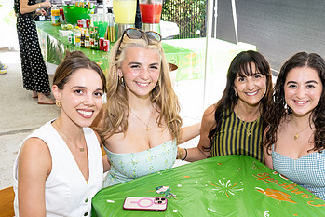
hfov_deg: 44.3
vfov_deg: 30.3
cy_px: 147
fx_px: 397
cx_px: 192
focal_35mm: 44
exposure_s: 1/160
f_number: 5.6
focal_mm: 26.5
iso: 400
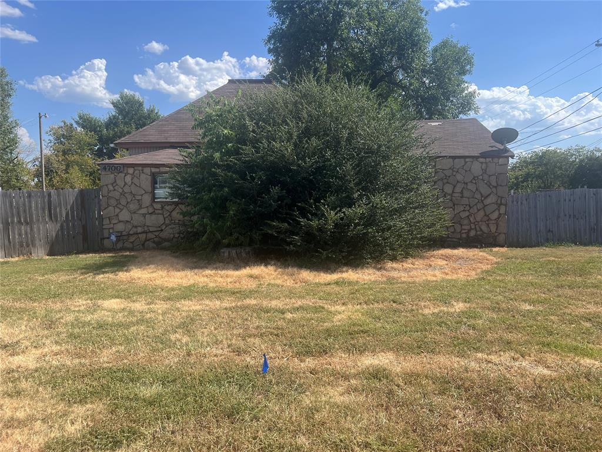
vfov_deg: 53.1
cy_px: 226
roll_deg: +1.1
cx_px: 301
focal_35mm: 26
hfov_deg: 67.3
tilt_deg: +0.0
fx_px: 452
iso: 50
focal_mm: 5.7
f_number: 1.5
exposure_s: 1/2513
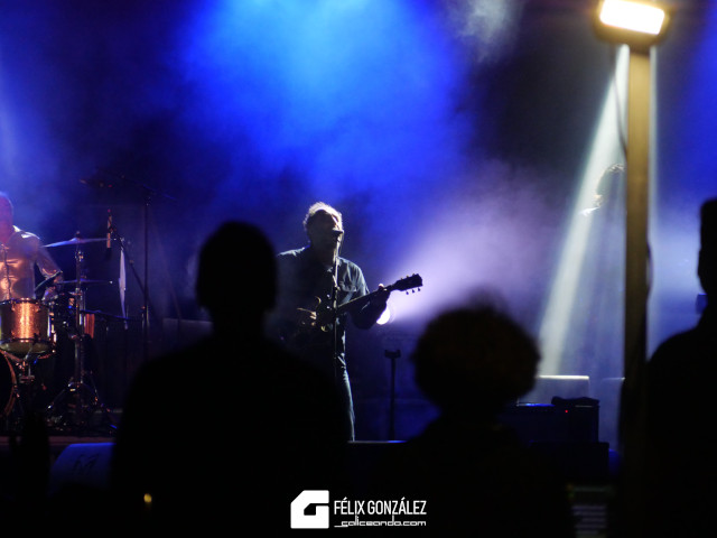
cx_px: 358
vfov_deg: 3.7
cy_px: 269
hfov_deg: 5.0
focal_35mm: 400
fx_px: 8285
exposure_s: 1/400
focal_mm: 200
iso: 3200
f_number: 5.6
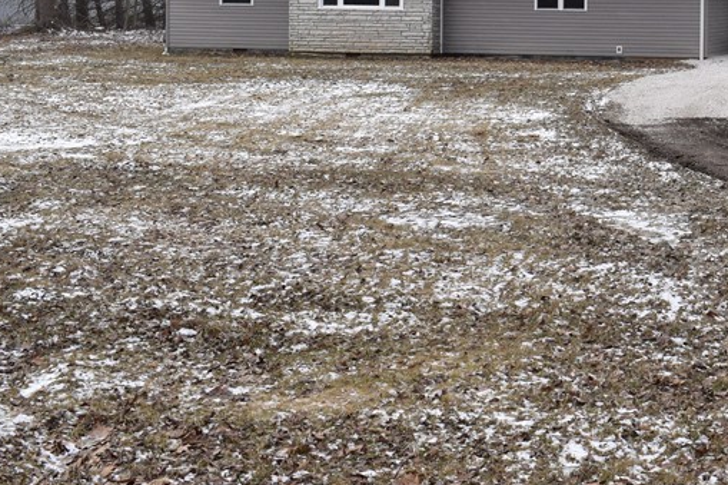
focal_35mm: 80
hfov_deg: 24.0
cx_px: 757
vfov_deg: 16.8
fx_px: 1619
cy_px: 29
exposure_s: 1/320
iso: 400
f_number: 11
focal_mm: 25
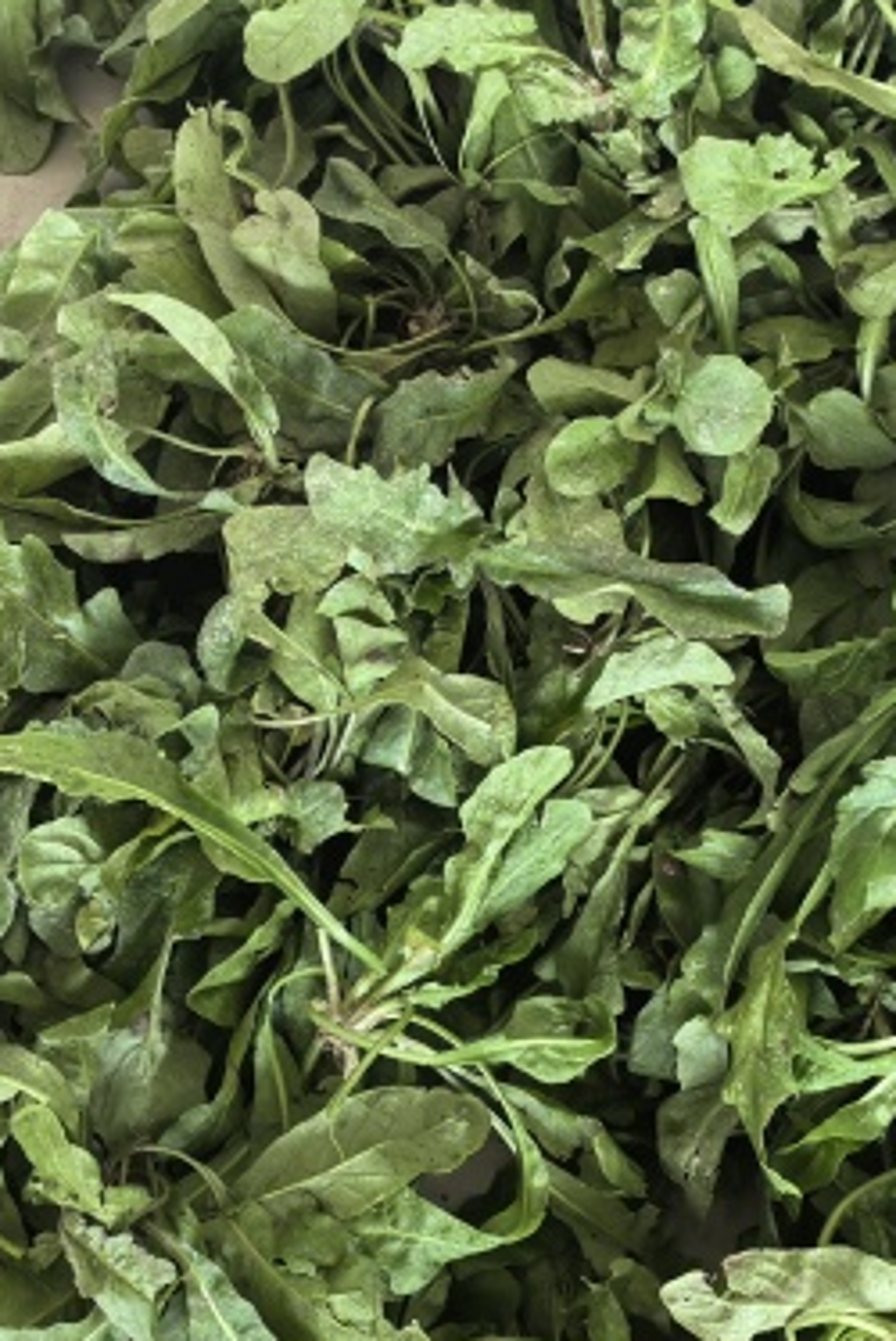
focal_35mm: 60
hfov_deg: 22.5
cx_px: 616
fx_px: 2236
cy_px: 807
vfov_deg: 33.3
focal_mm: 5.75
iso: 100
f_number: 2
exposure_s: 1/100
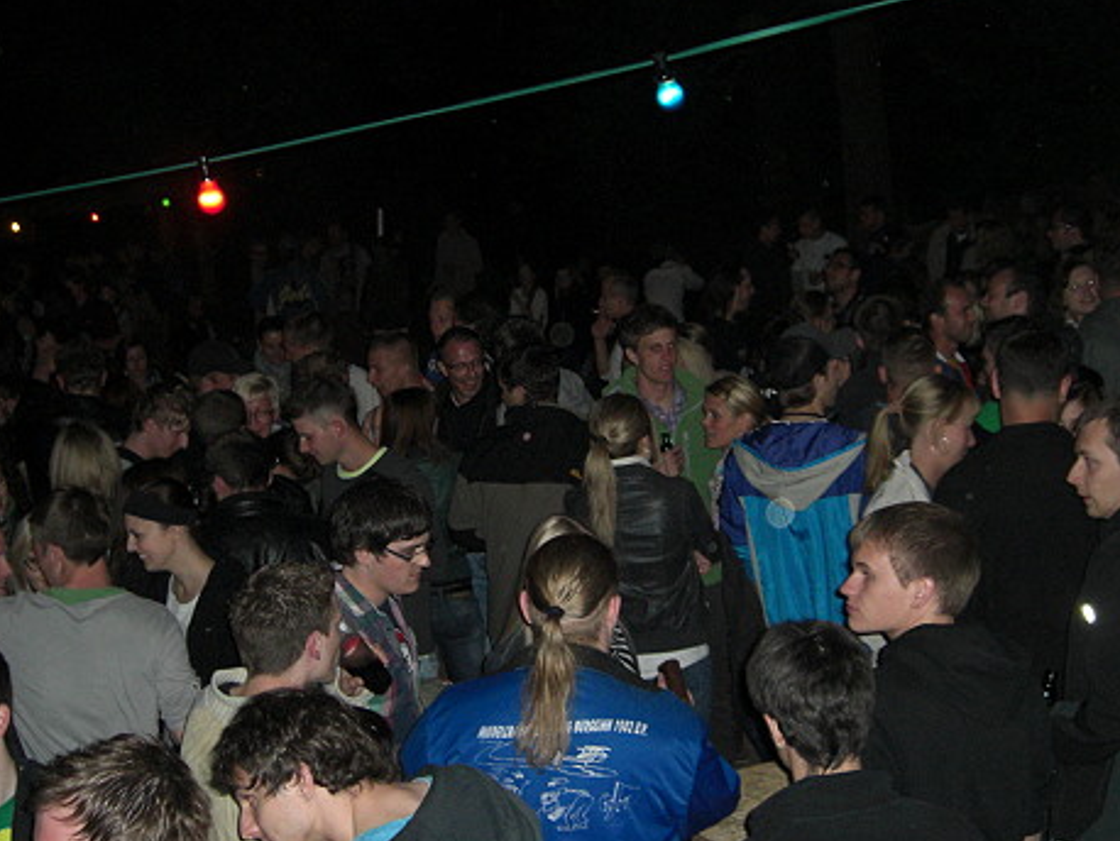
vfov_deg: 29.1
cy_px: 364
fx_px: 1619
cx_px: 528
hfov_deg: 38.2
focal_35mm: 50
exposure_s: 1/60
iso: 200
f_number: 2.8
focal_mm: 7.9
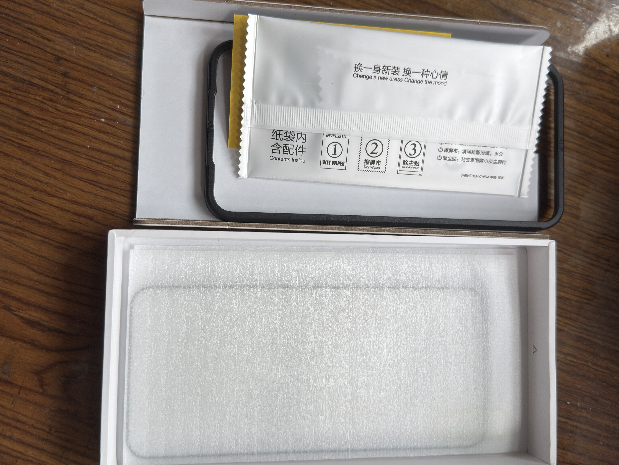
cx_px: 310
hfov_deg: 52.6
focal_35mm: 35
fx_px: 626
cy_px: 232
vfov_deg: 40.7
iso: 100
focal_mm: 6.76
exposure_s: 1/80
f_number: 1.78
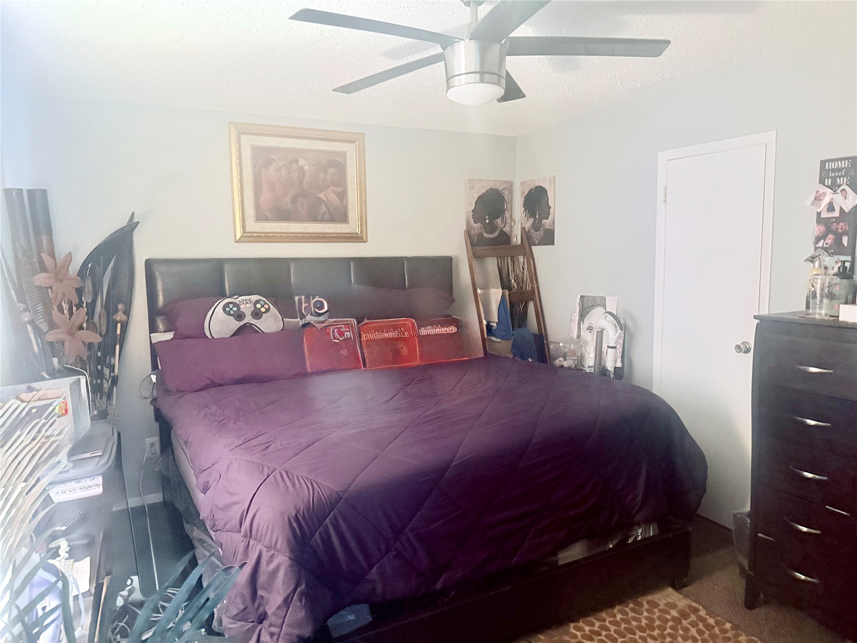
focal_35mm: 24
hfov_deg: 71.6
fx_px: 594
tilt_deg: -4.1
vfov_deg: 56.8
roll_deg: +0.0
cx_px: 428
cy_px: 322
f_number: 1.78
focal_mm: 6.76
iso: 1000
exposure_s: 1/30
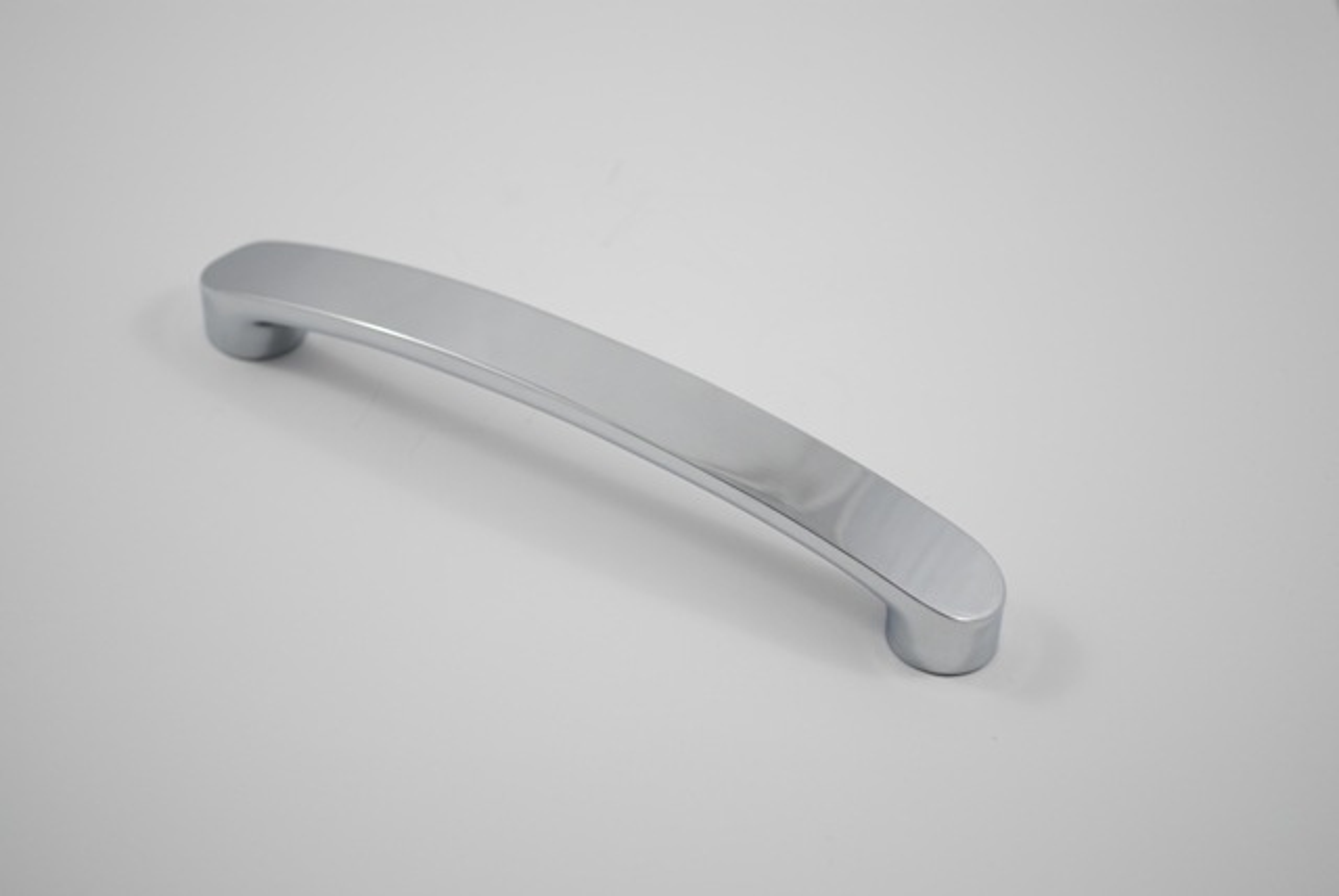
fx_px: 2457
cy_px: 448
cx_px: 670
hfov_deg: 30.5
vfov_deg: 20.7
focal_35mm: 66
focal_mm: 44
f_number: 5.3
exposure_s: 1/25
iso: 100
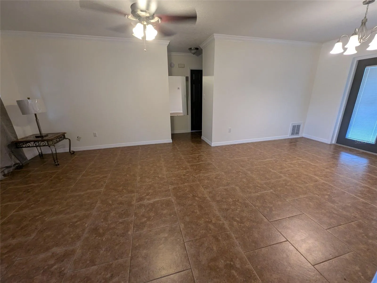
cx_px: 188
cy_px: 142
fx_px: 142
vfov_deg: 89.9
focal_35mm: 13
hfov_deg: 106.2
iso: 79
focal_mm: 1.95
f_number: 2.2
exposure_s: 1/24
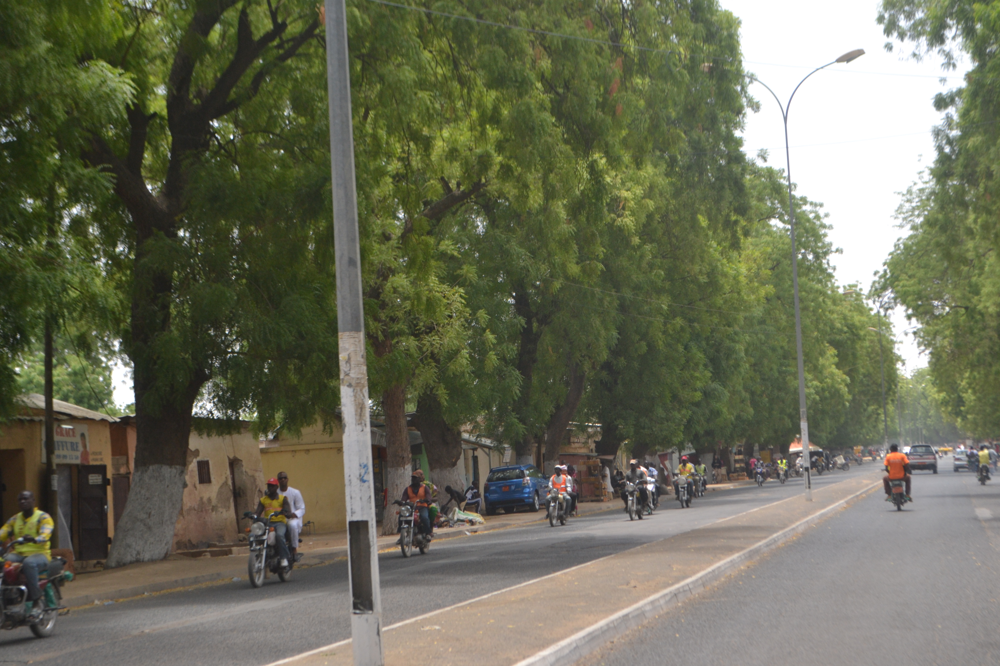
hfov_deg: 30.5
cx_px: 500
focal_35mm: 66
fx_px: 1833
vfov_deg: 20.6
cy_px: 333
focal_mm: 44
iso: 400
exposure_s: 1/500
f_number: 5.3
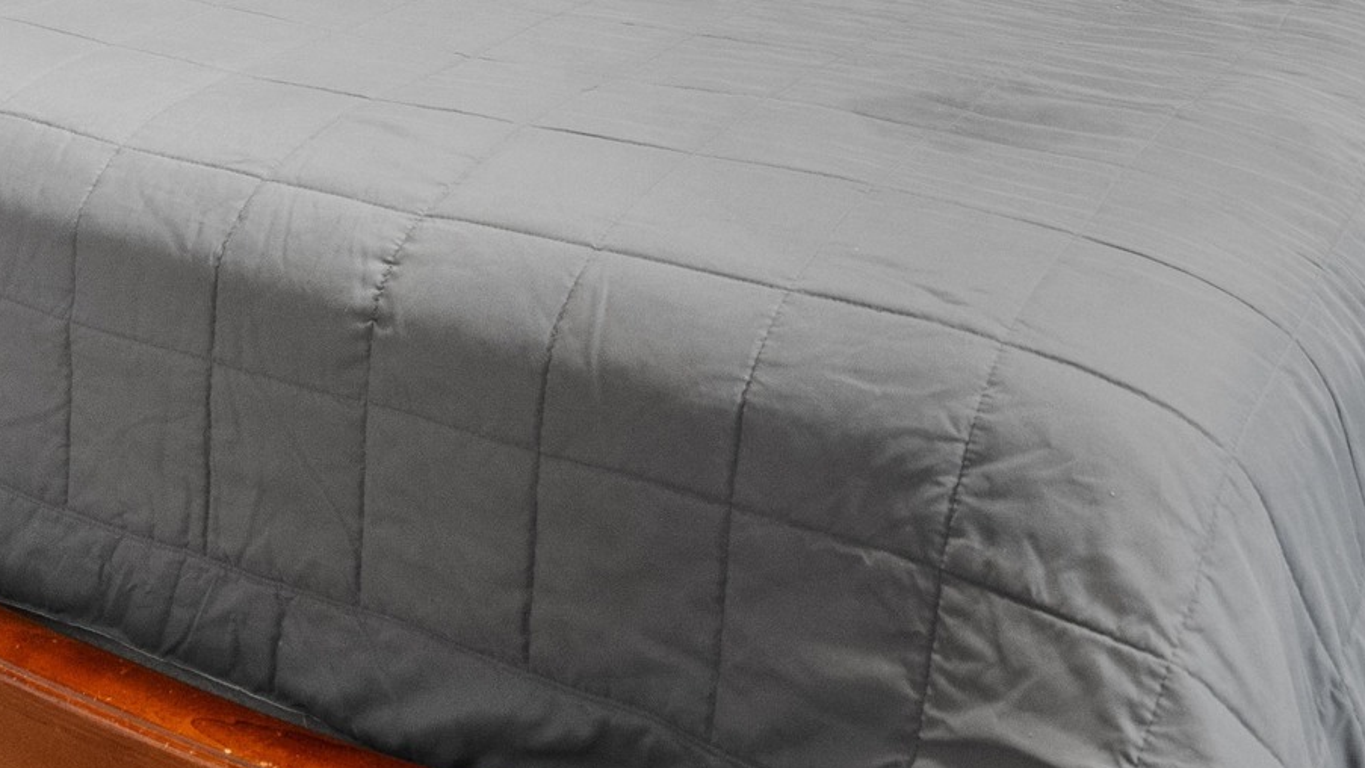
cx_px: 466
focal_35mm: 57
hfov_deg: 36.3
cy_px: -567
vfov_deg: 17.5
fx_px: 2063
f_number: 8
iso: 1600
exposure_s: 2.5
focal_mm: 16
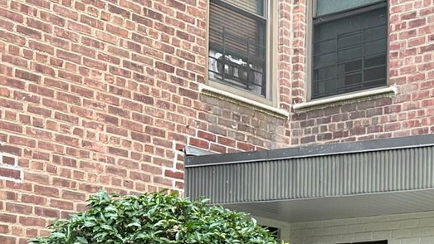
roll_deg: -0.4
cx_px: 537
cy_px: 328
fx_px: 920
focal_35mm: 80
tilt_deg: +1.6
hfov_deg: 23.9
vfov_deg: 14.4
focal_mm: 6.86
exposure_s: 1/121
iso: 100
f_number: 1.78
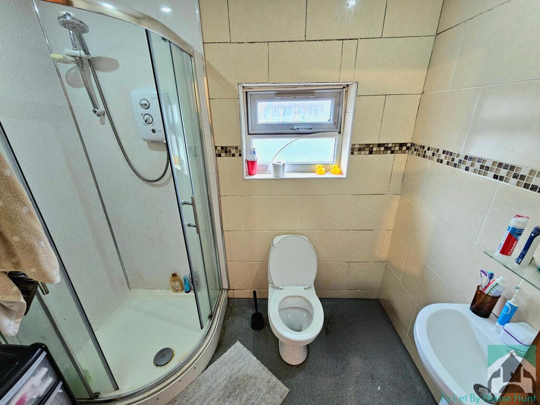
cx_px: 270
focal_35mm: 13
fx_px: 203
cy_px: 202
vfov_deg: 89.9
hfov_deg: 106.2
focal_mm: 2.2
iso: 400
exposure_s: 1/33
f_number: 2.2
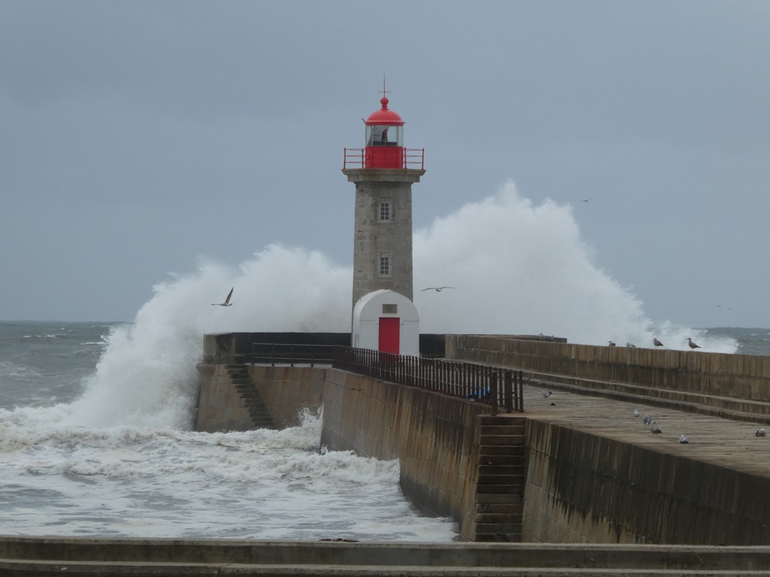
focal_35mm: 265
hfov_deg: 7.5
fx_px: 5893
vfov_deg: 5.6
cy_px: 288
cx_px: 385
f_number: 5.6
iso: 80
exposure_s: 1/200
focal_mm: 47.5
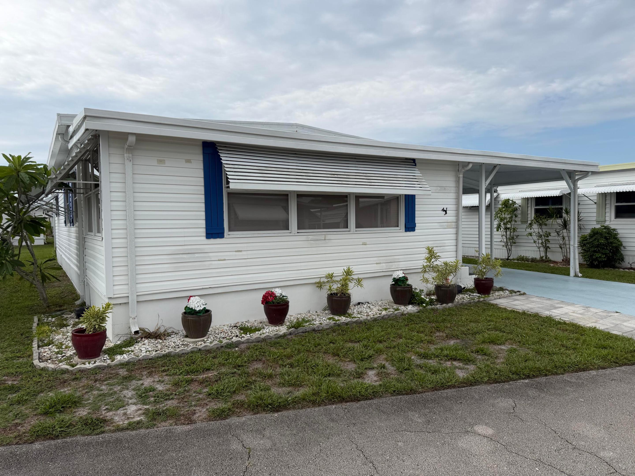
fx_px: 440
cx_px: 318
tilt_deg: -2.8
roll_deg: +2.0
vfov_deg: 56.8
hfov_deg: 71.6
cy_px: 238
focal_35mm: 24
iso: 80
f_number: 1.78
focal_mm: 6.76
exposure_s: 1/4975
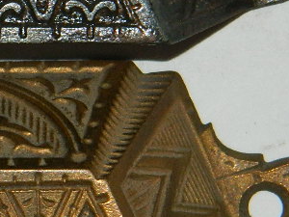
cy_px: 58
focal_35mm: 512
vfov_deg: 2.9
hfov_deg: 3.9
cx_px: -63
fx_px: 4275
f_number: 4.9
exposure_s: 1/60
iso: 200
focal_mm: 27
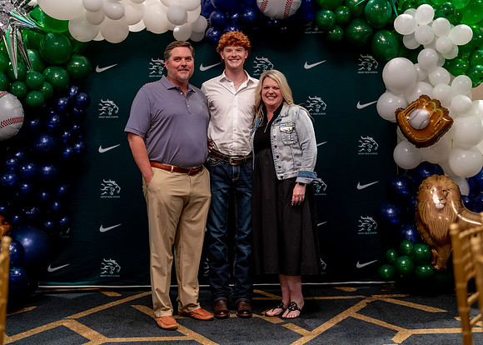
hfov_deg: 36.4
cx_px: 242
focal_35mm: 54
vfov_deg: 26.4
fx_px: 734
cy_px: 172
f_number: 1.2
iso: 800
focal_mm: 50
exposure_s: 1/320
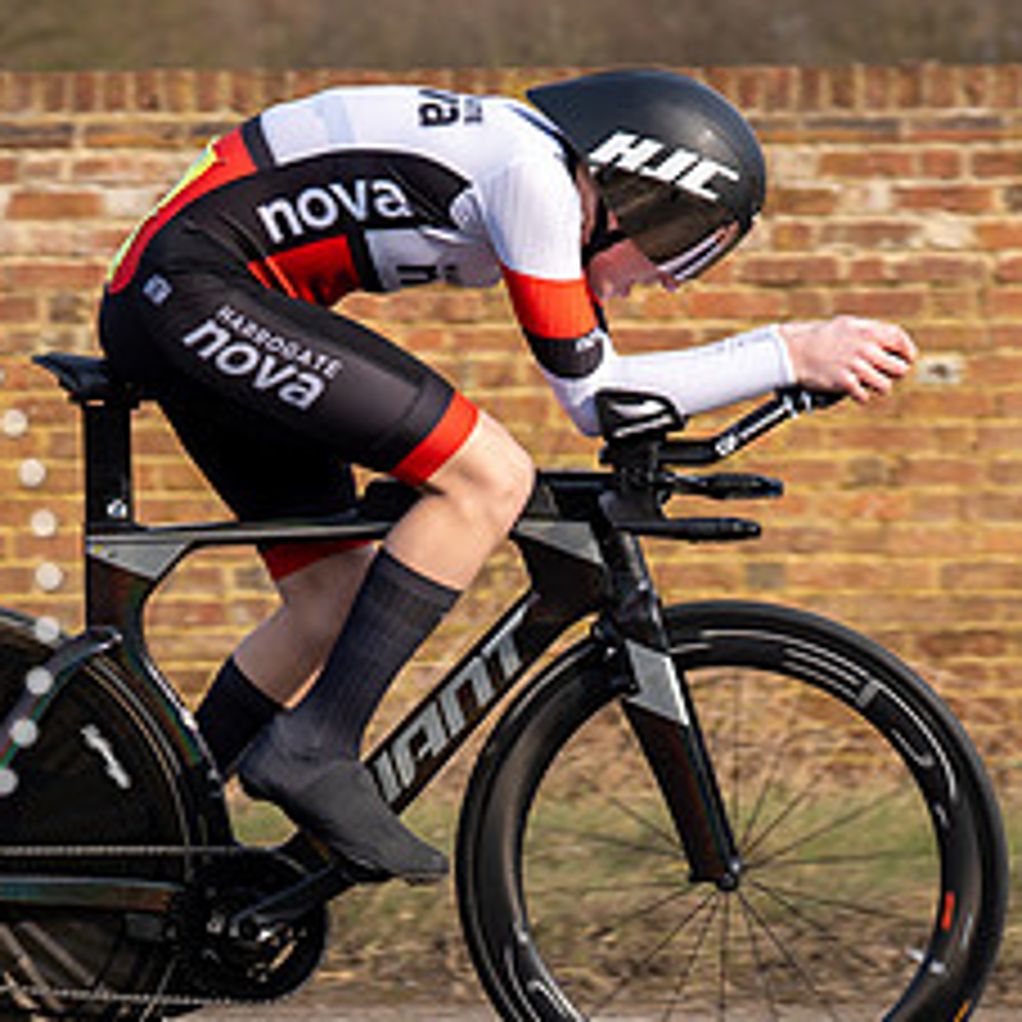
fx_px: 6012
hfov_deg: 9.7
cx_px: 223
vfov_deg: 9.7
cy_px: 397
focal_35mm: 180
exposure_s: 1/800
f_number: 4
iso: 100
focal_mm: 76
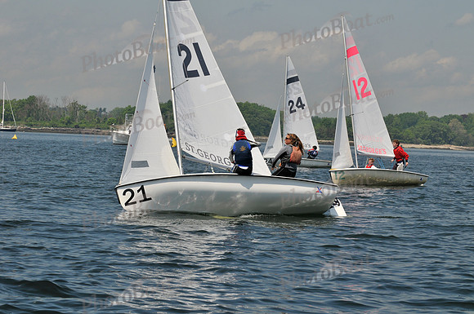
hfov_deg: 15.9
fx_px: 1696
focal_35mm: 129
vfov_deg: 10.6
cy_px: 157
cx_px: 237
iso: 200
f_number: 9
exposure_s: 1/1000
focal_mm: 86
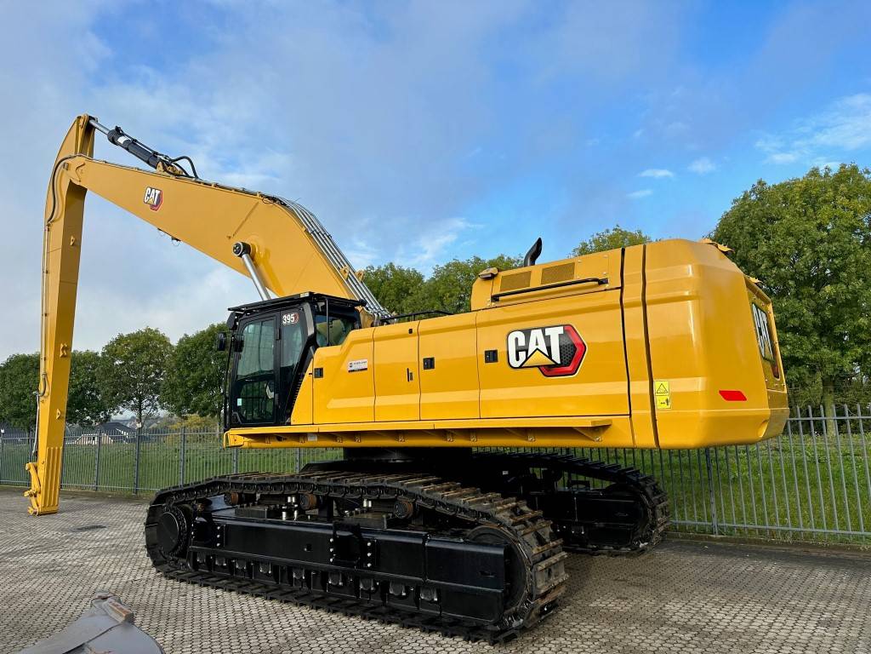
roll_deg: +2.0
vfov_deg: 56.8
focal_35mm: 24
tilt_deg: +6.5
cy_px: 327
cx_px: 436
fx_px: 604
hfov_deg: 71.6
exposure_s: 1/2353
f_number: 1.78
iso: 80
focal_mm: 6.86
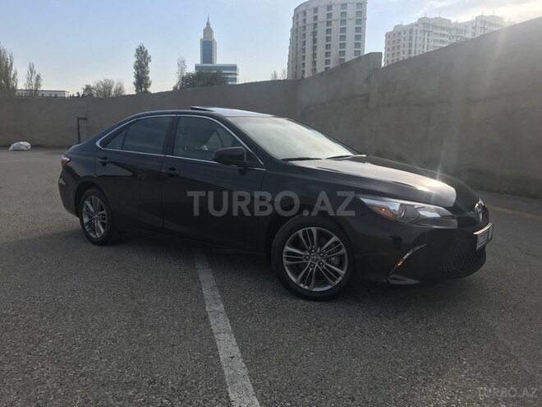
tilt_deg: -7.7
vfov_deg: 49.7
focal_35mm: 28
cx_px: 271
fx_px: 438
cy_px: 204
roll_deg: -0.6
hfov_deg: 63.4
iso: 20
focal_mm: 3.99
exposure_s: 1/1546
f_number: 1.8
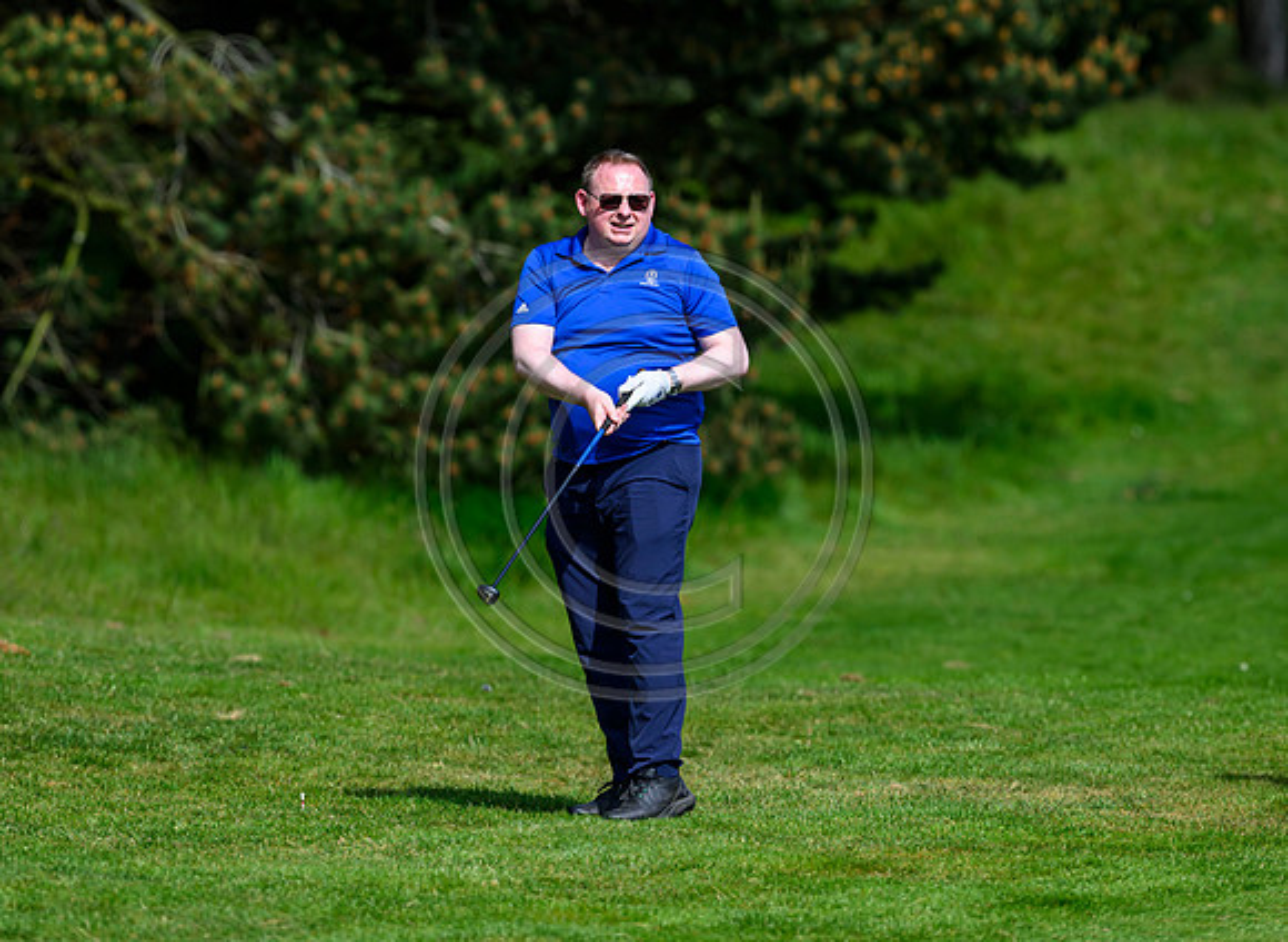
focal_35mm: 505
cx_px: 577
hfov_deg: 4.0
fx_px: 18636
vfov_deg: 2.9
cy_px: 383
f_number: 4.5
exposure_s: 1/5000
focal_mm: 400
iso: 500
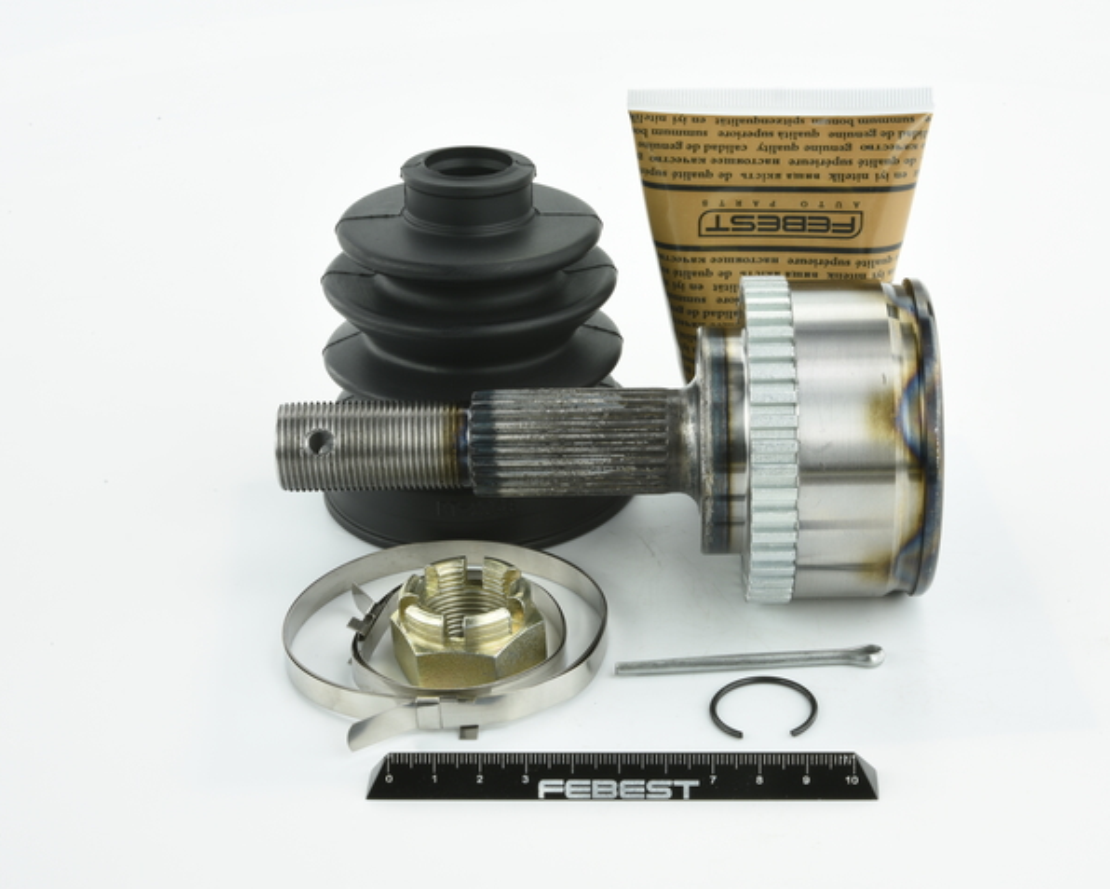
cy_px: 445
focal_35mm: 68
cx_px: 624
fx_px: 2234
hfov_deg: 27.9
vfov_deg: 22.5
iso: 64
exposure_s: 1/2
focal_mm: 60
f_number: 29
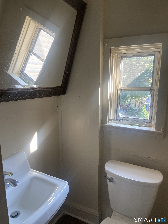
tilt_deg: -13.0
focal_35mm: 26
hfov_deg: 53.1
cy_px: 112
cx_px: 84
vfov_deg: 67.3
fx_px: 168
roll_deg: +1.1
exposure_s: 1/122
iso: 100
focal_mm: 4.25
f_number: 1.8
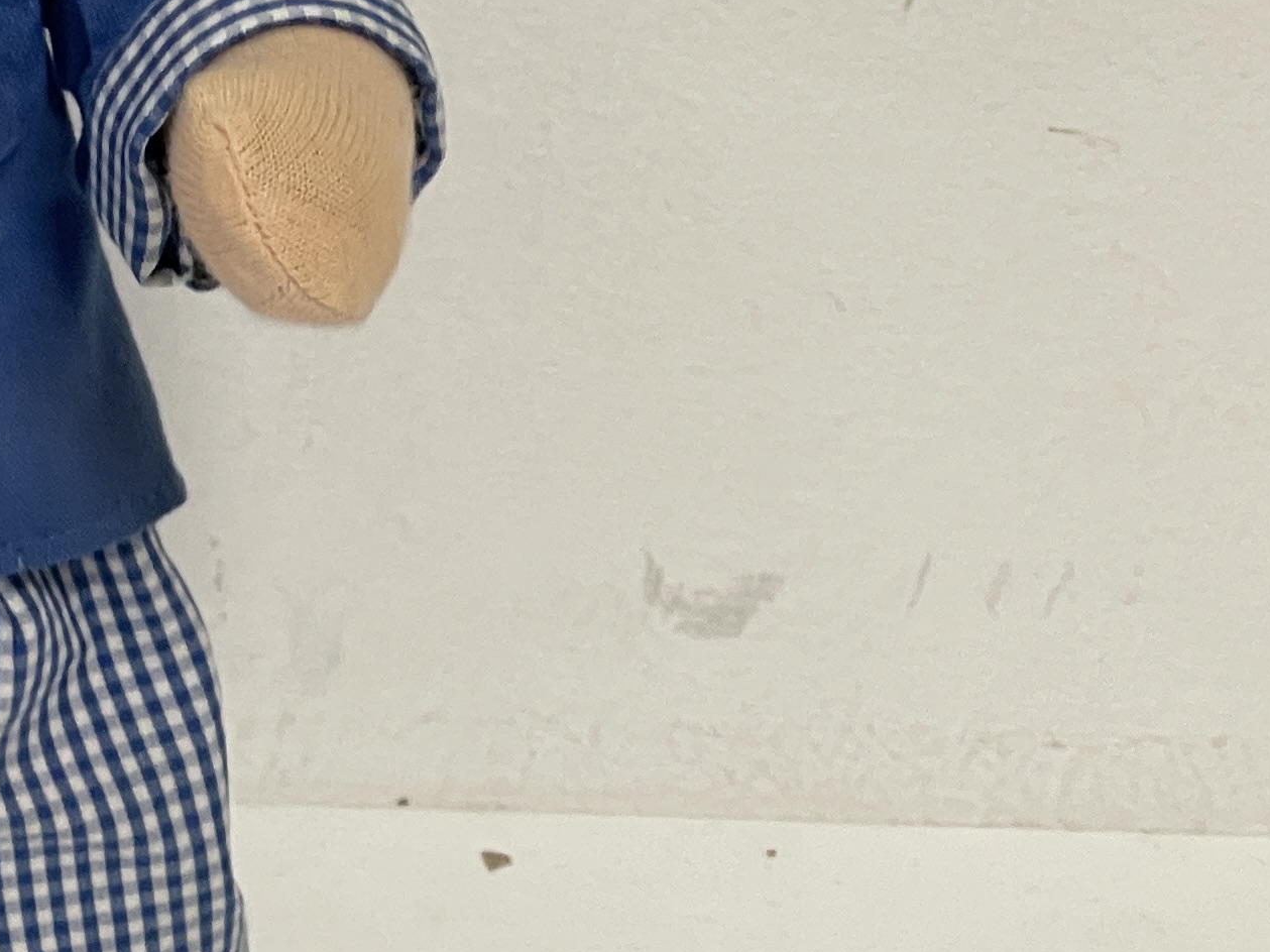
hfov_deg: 9.4
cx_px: -662
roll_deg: -0.5
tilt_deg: -31.1
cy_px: 61
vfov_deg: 7.2
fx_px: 7520
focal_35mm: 205
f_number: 2.2
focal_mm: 7.5
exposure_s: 1/50
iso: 160
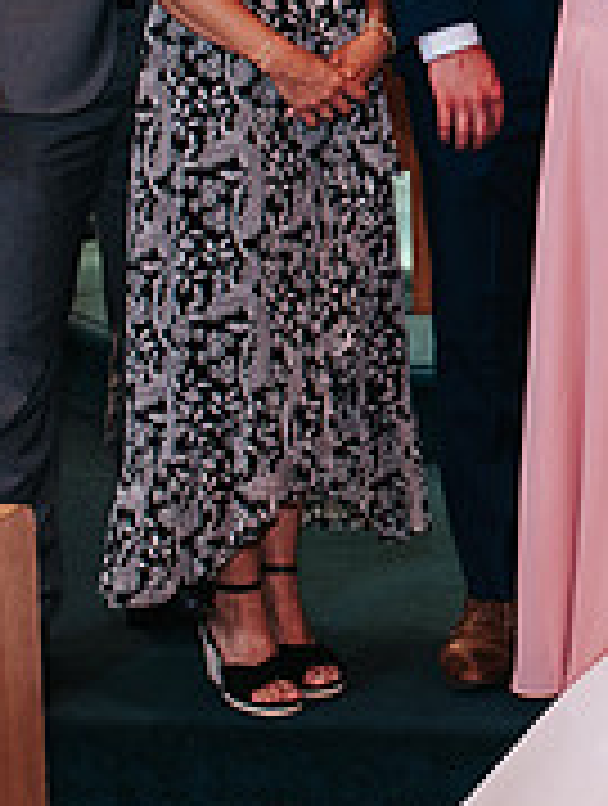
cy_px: 21
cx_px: 957
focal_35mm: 117
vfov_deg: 16.5
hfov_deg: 12.0
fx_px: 2730
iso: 1000
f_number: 3.2
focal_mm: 35
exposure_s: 1/125
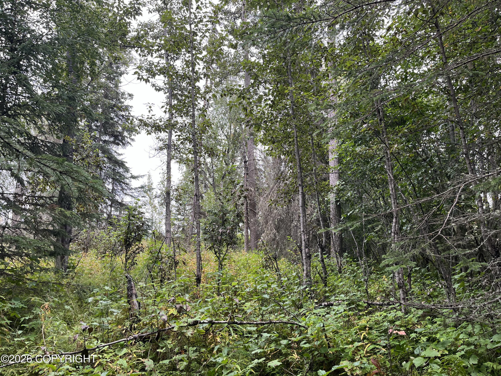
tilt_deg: +9.2
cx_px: 250
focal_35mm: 26
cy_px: 188
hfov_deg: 67.3
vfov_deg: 53.1
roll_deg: -0.8
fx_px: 376
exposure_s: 1/153
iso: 50
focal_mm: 5.1
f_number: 1.6
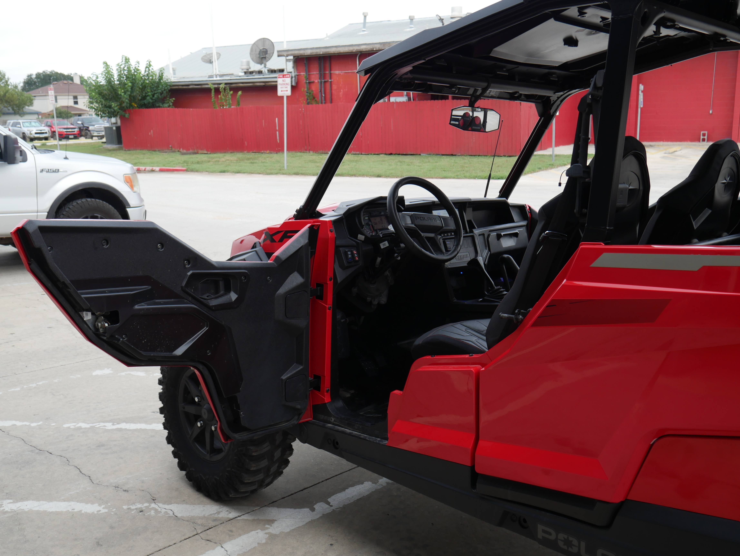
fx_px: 727
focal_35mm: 34
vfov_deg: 41.8
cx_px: 370
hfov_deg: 53.9
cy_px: 278
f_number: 4.5
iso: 200
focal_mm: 17
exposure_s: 1/125
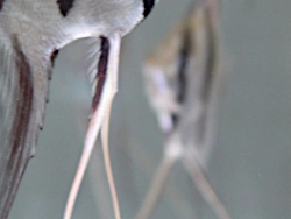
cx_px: 24
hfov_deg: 16.8
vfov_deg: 12.6
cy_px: -44
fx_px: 968
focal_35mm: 115
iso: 80
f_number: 3.2
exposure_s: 1/40
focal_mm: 6
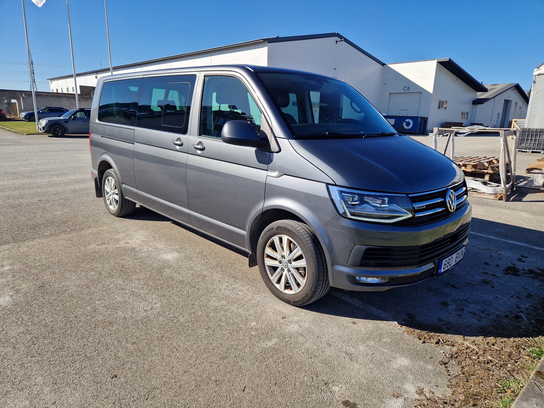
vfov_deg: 58.9
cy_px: 204
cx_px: 272
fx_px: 361
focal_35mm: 23
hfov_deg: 73.9
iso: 50
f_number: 1.8
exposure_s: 1/1252
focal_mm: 5.4
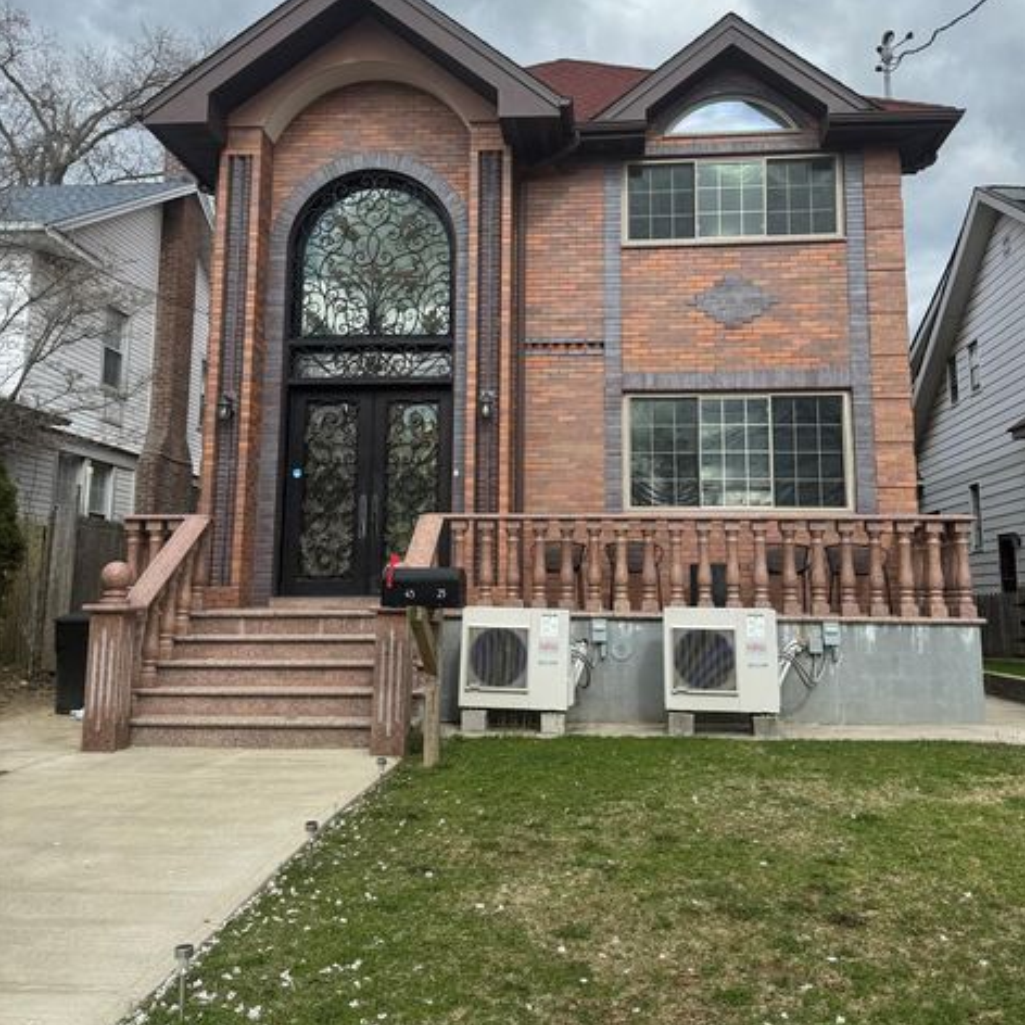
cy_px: 438
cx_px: 539
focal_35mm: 30
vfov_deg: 53.8
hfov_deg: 54.0
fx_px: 1005
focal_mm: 6.86
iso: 80
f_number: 1.78
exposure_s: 1/2506
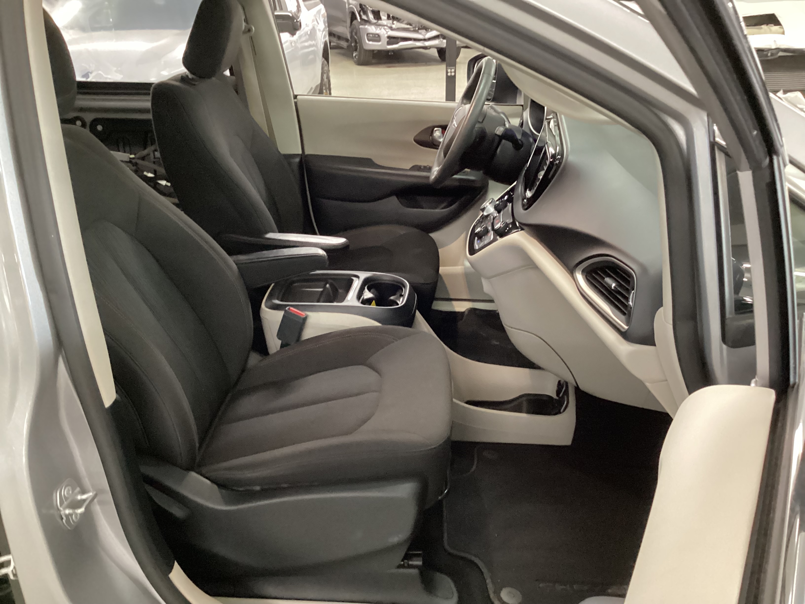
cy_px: 302
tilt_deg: -26.2
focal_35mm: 31
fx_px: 721
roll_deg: +1.5
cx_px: 402
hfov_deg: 58.4
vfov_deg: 45.4
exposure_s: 1/25
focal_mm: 3.3
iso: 640
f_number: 2.4
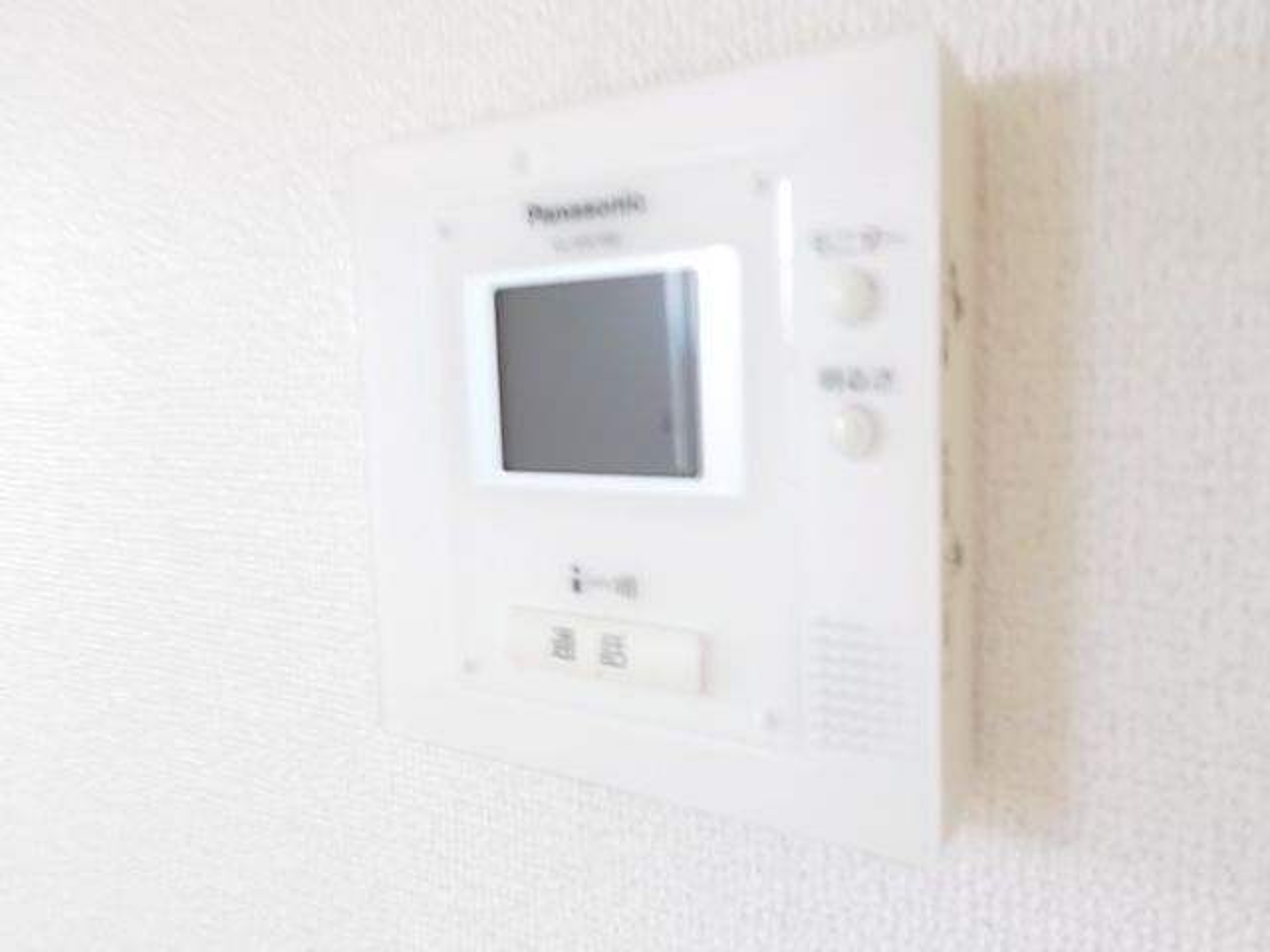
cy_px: 476
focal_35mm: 30
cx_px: 635
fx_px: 1101
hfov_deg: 60.0
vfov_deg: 46.8
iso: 200
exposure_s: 1/13
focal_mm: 5.3
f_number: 3.4
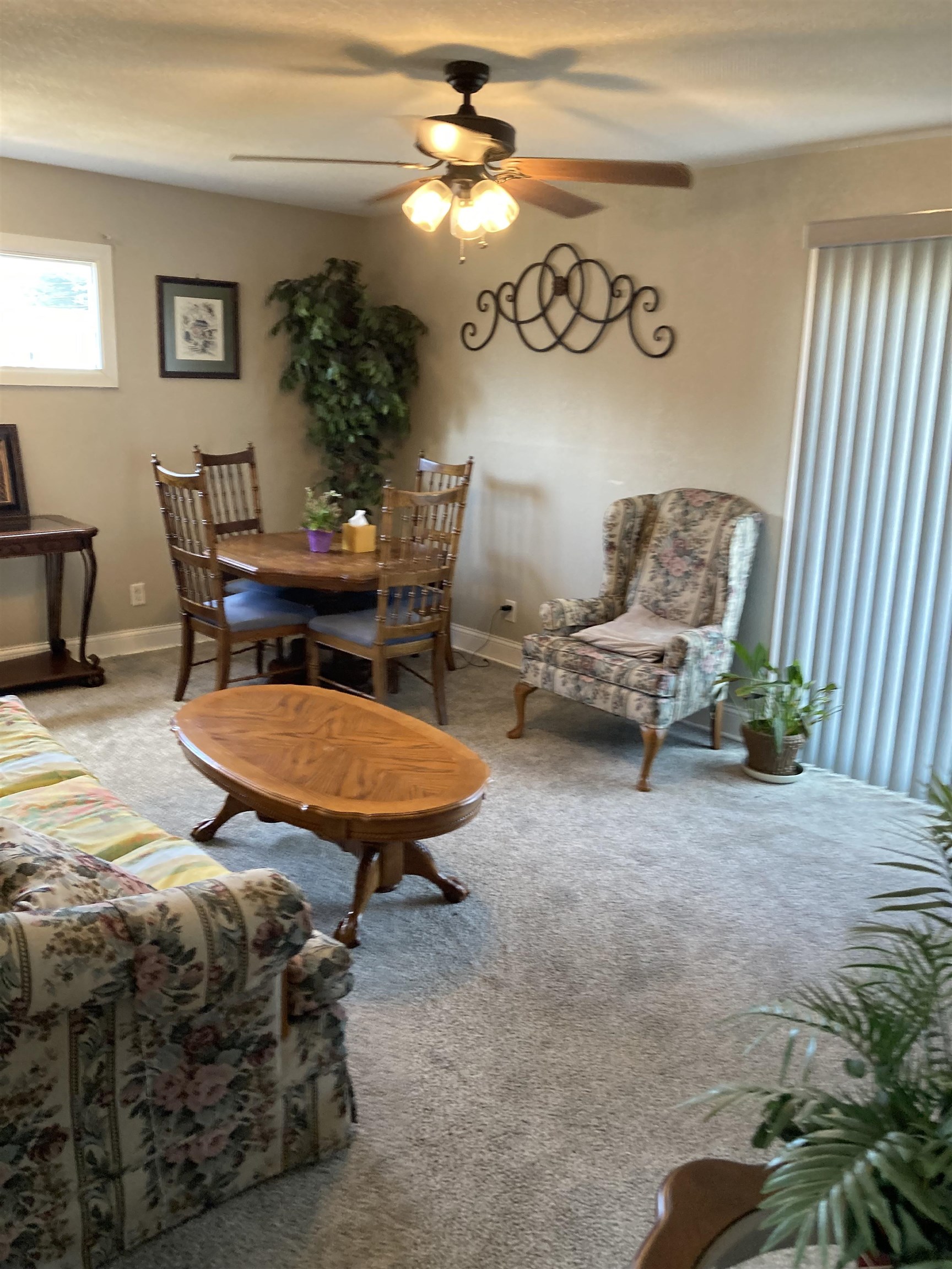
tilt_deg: -12.1
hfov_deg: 49.7
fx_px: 1027
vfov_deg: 63.4
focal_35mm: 28
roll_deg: -1.5
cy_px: 634
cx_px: 476
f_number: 1.8
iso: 125
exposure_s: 1/60
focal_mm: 3.99
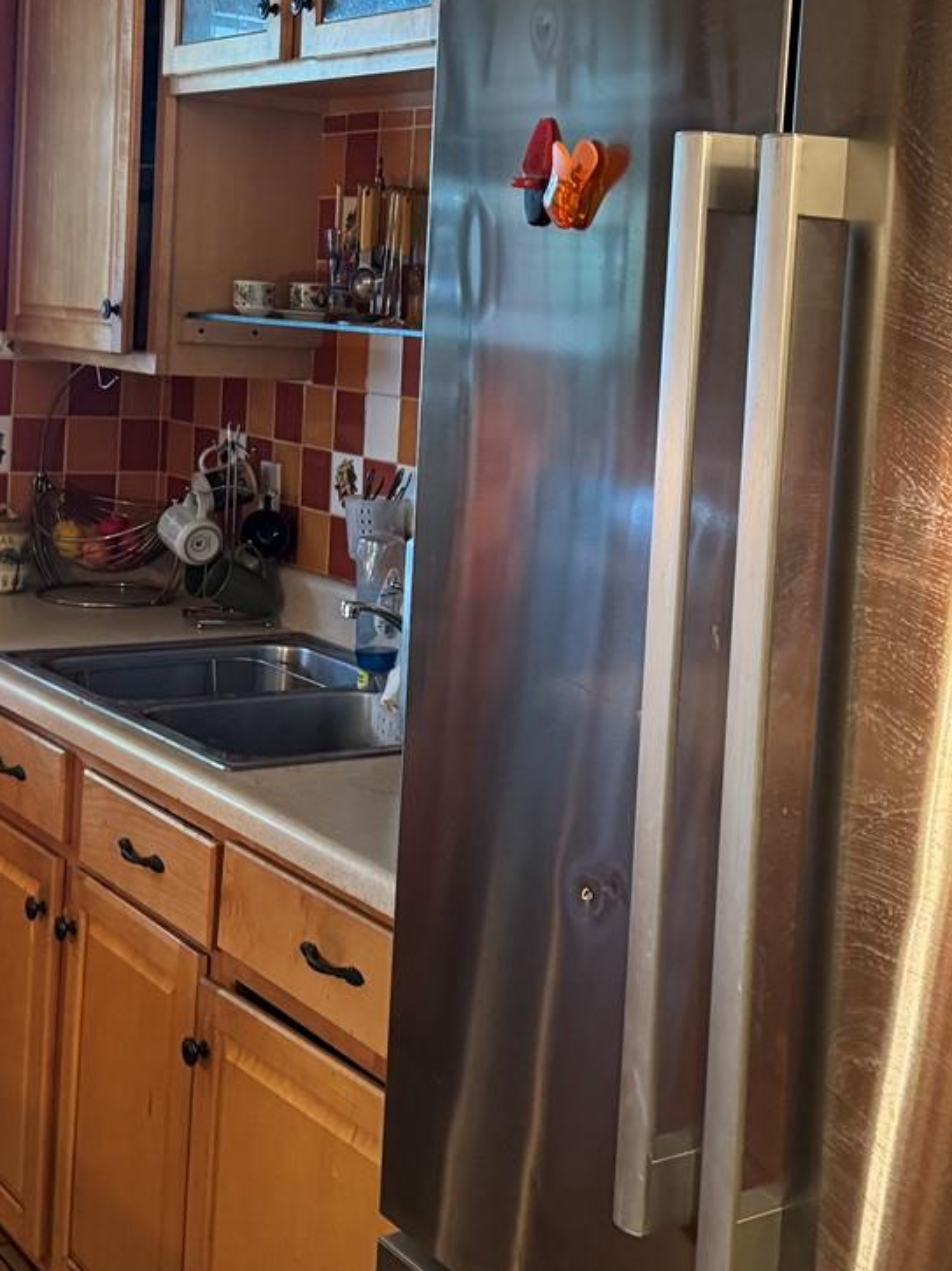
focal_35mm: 53
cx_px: 514
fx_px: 1945
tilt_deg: -4.2
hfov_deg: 27.5
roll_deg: -3.7
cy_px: 438
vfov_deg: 35.9
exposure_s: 1/60
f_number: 1.78
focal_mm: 6.76
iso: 500
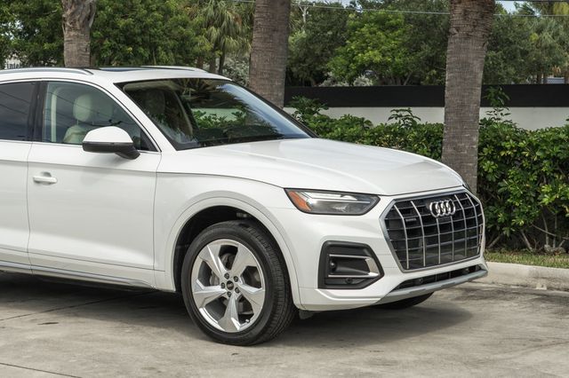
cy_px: 180
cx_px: 167
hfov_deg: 24.0
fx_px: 1331
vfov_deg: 16.2
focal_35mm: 84
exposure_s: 1/100
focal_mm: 56
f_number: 8
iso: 200
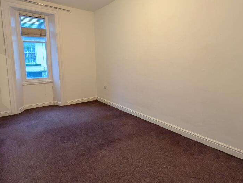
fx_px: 134
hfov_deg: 84.6
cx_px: 125
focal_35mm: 19
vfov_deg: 68.6
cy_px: 81
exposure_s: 1/25
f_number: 2.2
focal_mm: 1.95
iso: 221
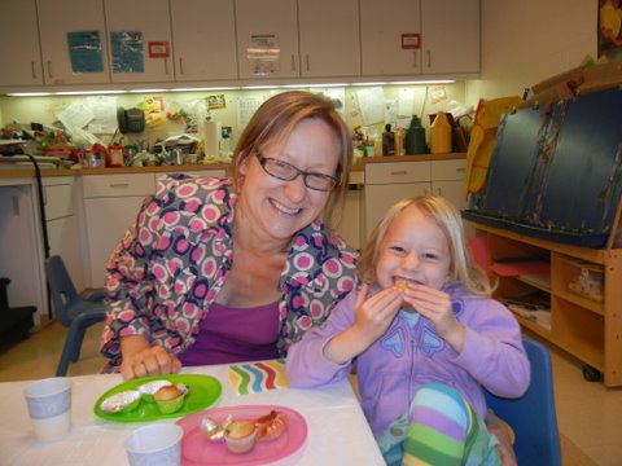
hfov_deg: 60.0
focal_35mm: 30
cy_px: 233
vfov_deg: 46.8
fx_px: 539
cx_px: 311
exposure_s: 1/30
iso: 167
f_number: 3.5
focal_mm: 5.4
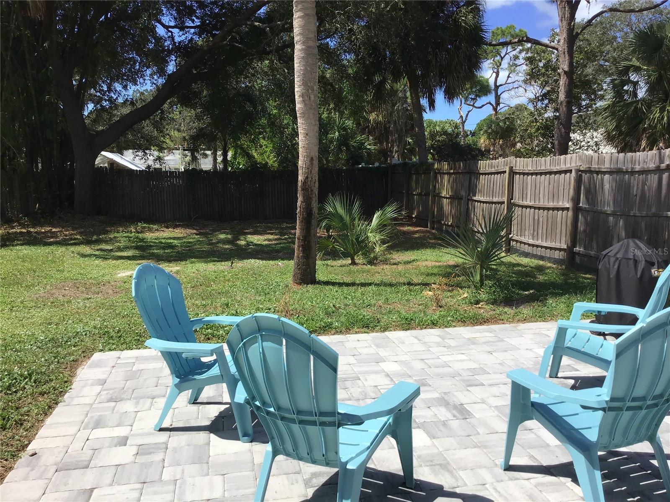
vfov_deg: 45.4
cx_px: 335
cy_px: 251
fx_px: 600
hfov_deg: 58.4
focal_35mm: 31
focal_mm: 3.3
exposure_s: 1/1538
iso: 25
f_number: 2.4
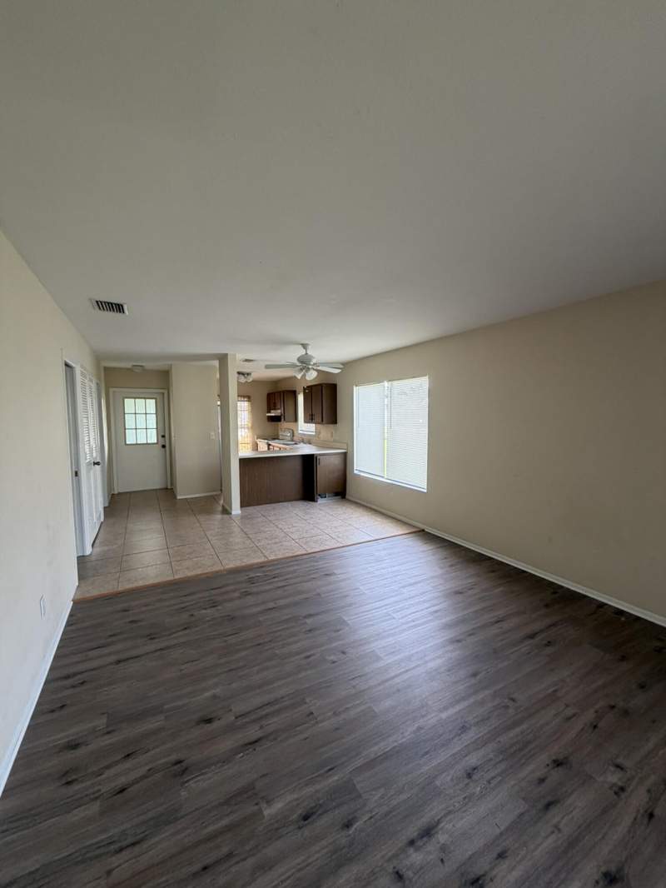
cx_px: 333
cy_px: 444
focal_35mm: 14
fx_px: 359
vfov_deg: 102.1
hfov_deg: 85.7
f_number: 2.2
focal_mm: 2.22
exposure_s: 1/121
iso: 160
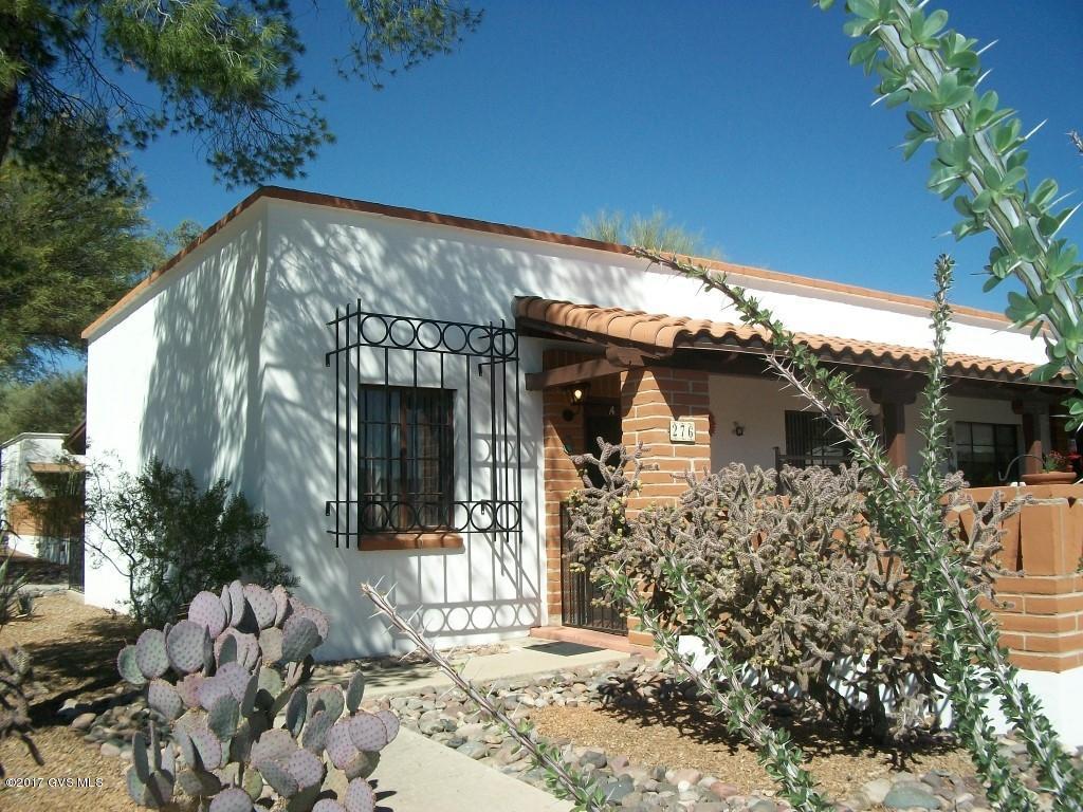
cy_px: 406
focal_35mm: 32
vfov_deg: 44.2
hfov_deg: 56.8
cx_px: 542
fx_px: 1001
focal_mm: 5.7
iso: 80
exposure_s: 1/400
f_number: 5.5
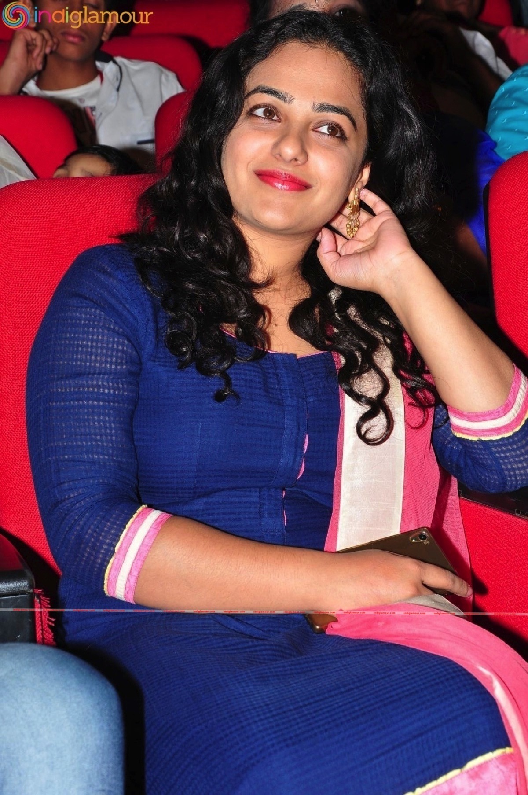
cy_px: 398
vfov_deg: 20.6
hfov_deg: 13.8
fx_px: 2183
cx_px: 264
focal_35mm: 99
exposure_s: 1/125
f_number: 11
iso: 320
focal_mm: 66
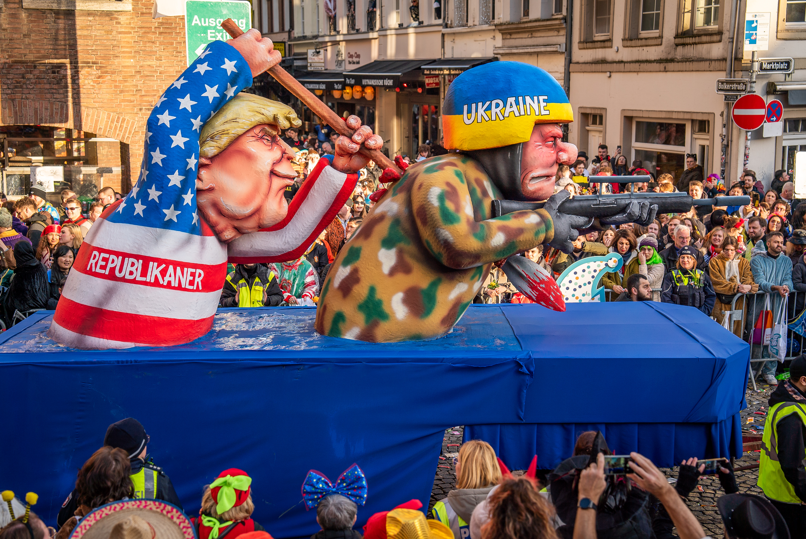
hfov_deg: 35.6
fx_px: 1254
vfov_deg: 24.2
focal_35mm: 56
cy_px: 270
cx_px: 403
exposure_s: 1/500
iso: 100
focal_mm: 56
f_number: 3.5
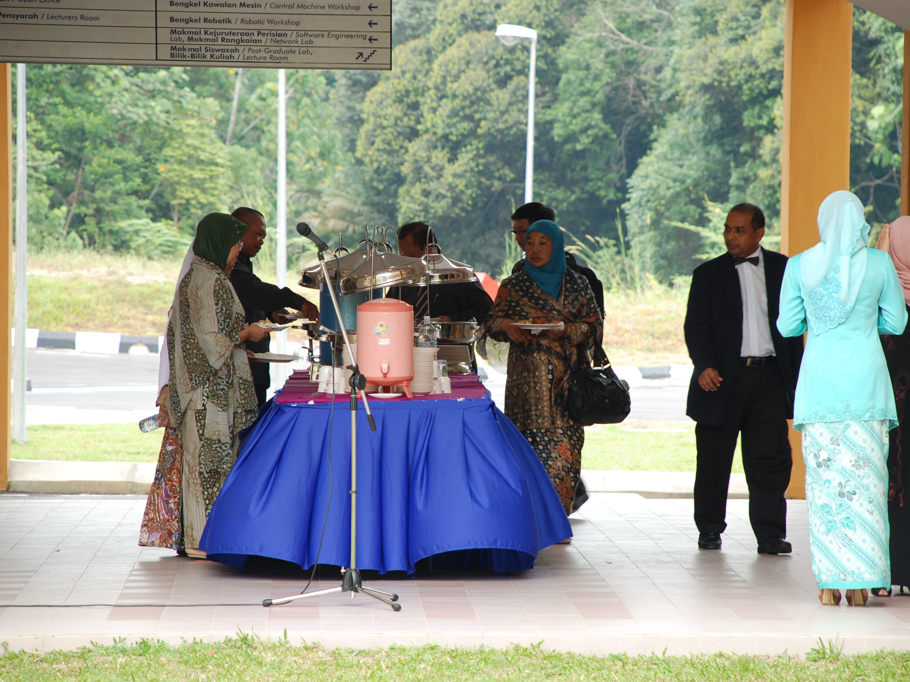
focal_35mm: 219
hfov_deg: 9.1
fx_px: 5745
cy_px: 342
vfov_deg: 6.8
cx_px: 474
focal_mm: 135
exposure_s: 1/60
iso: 200
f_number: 5.6
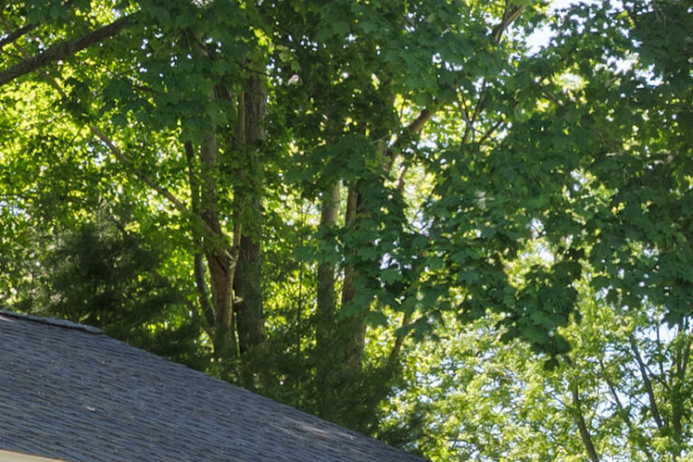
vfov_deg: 8.7
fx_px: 2926
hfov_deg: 12.8
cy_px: 789
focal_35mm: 152
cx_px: -345
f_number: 8
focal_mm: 25
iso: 320
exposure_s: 1/50
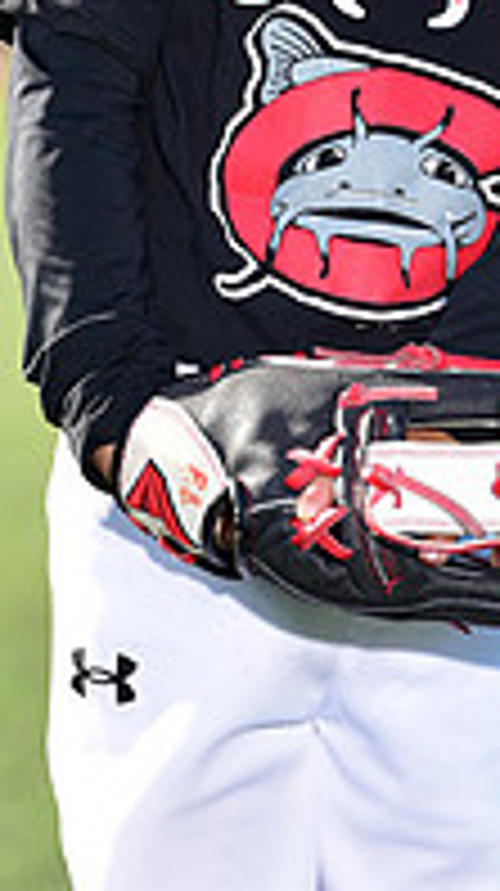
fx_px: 13044
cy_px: -252
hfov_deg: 2.2
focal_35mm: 552
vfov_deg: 3.9
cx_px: 394
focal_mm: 180
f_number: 5
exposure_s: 1/200
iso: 80
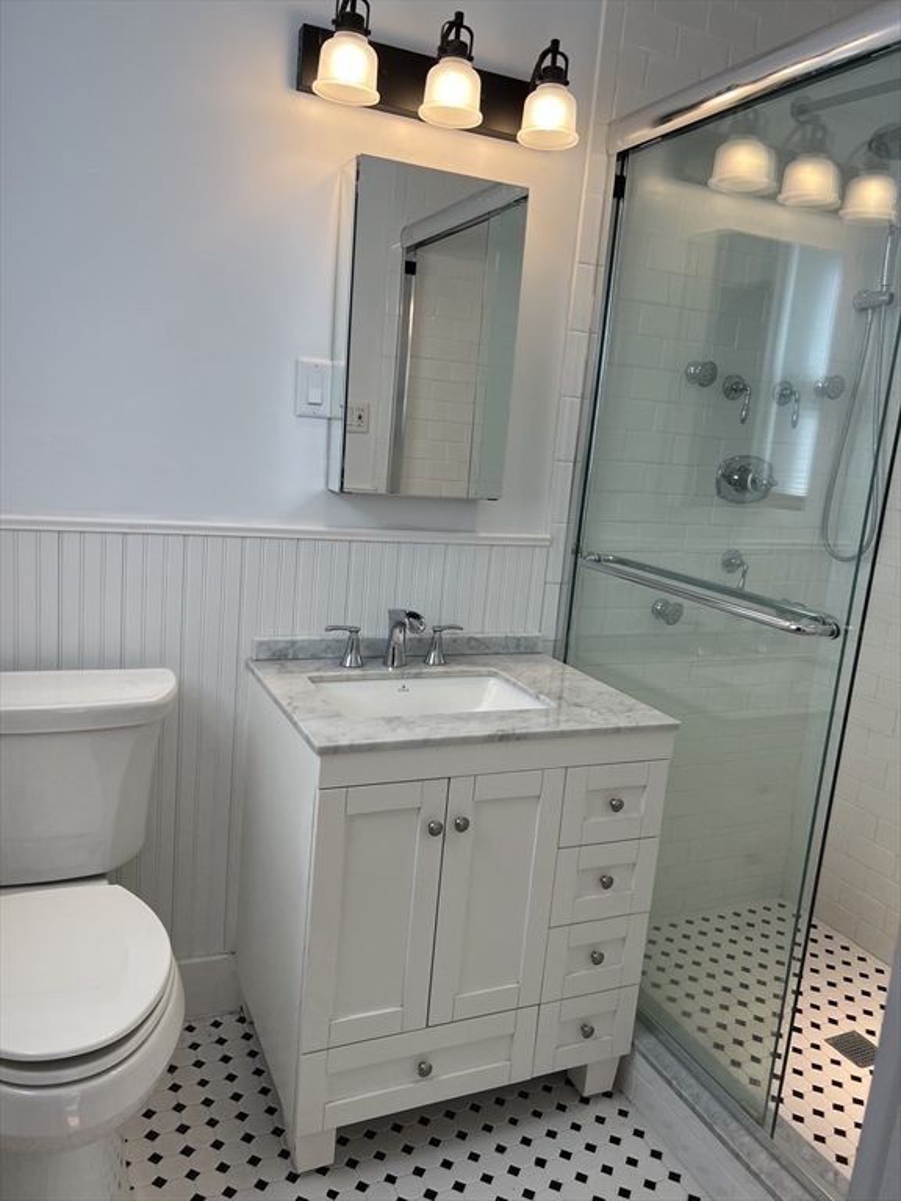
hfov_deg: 53.1
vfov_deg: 67.3
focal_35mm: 26
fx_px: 902
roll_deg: -3.9
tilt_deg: -7.9
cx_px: 450
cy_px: 600
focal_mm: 5.7
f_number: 1.5
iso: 40
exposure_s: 1/273
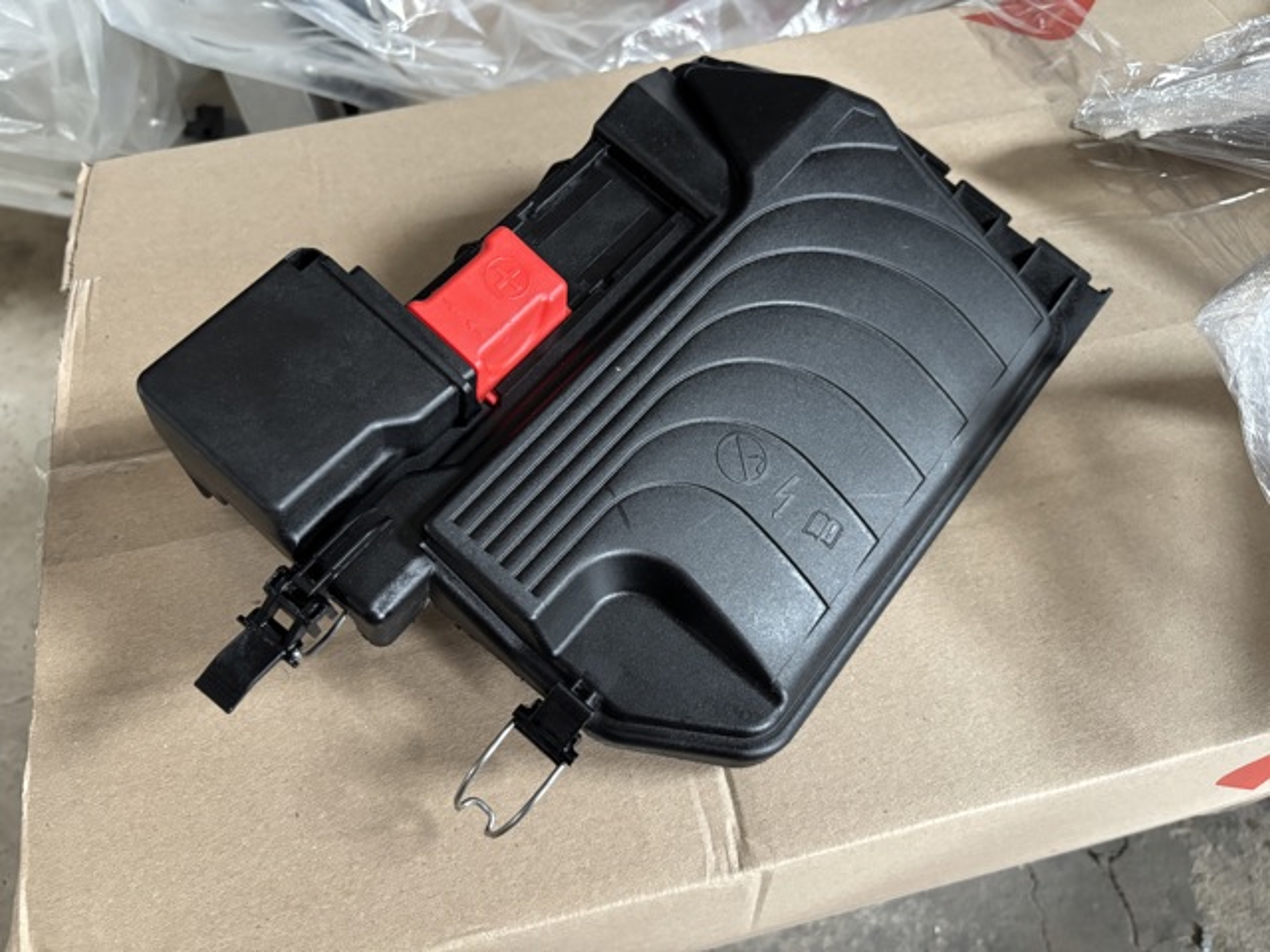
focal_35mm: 26
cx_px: 635
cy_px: 476
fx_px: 954
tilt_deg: -59.8
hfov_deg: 67.3
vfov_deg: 53.1
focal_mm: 5.96
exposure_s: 1/39
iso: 640
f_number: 1.6
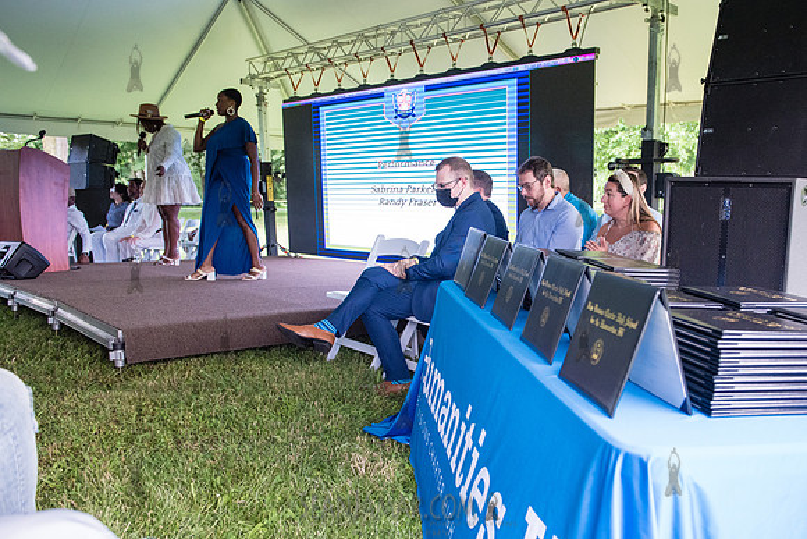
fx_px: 707
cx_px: 459
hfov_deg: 59.2
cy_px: 291
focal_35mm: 32
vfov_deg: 41.6
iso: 2500
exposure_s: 1/800
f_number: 4
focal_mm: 27
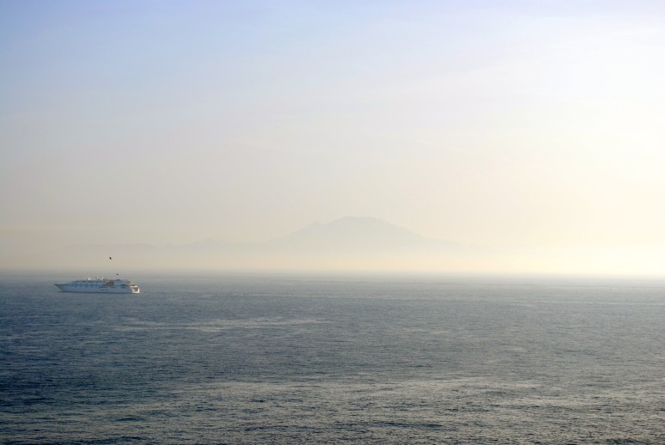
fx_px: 1442
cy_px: 222
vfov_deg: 17.5
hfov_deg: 26.0
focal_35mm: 78
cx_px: 332
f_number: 9
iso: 100
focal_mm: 52
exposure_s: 1/320
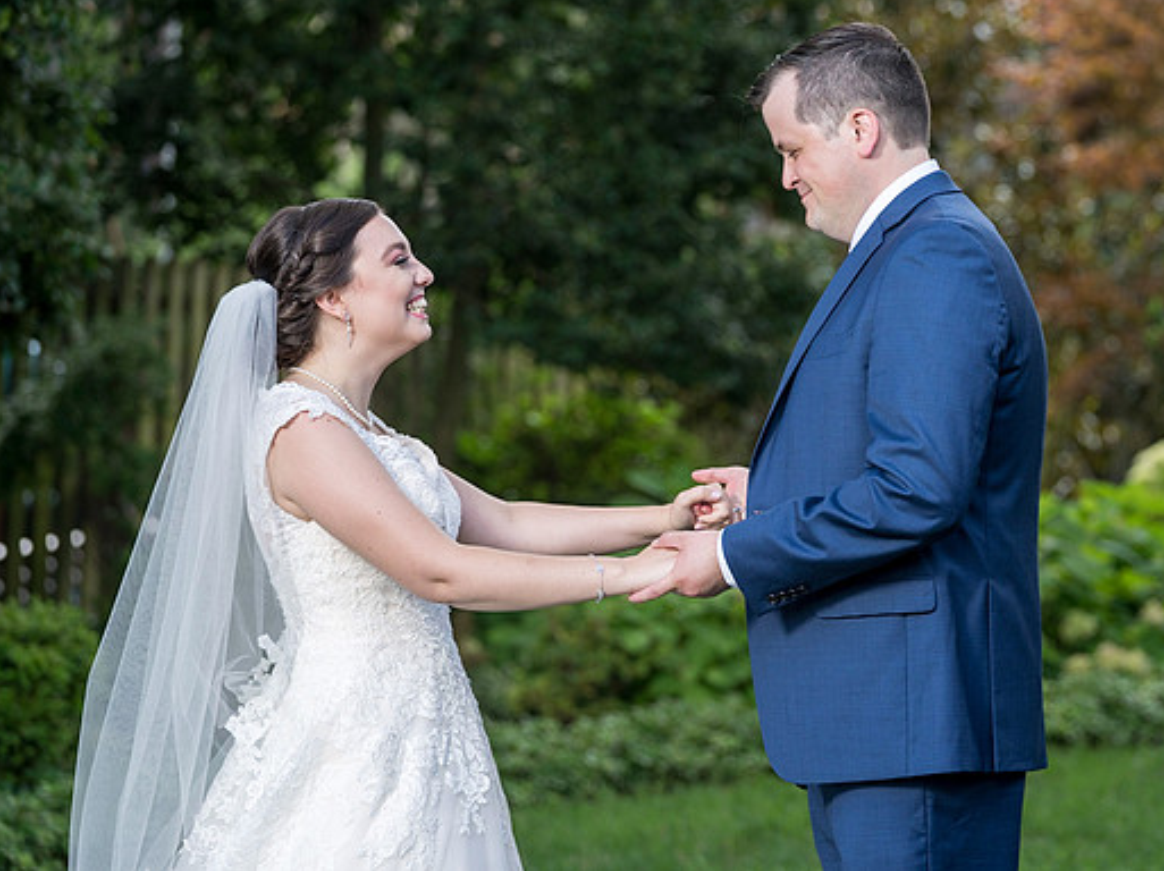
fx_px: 4872
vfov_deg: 10.2
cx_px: 745
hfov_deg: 13.6
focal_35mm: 145
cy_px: 500
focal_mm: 116
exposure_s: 1/200
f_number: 4
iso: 100
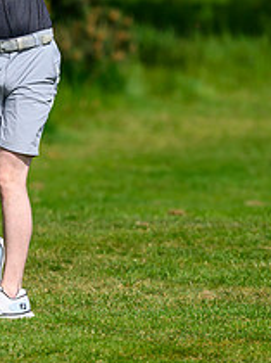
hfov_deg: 1.1
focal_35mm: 1313
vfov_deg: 1.5
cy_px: 29
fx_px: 13733
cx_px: -185
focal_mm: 400
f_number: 4.5
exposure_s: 1/5000
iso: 500
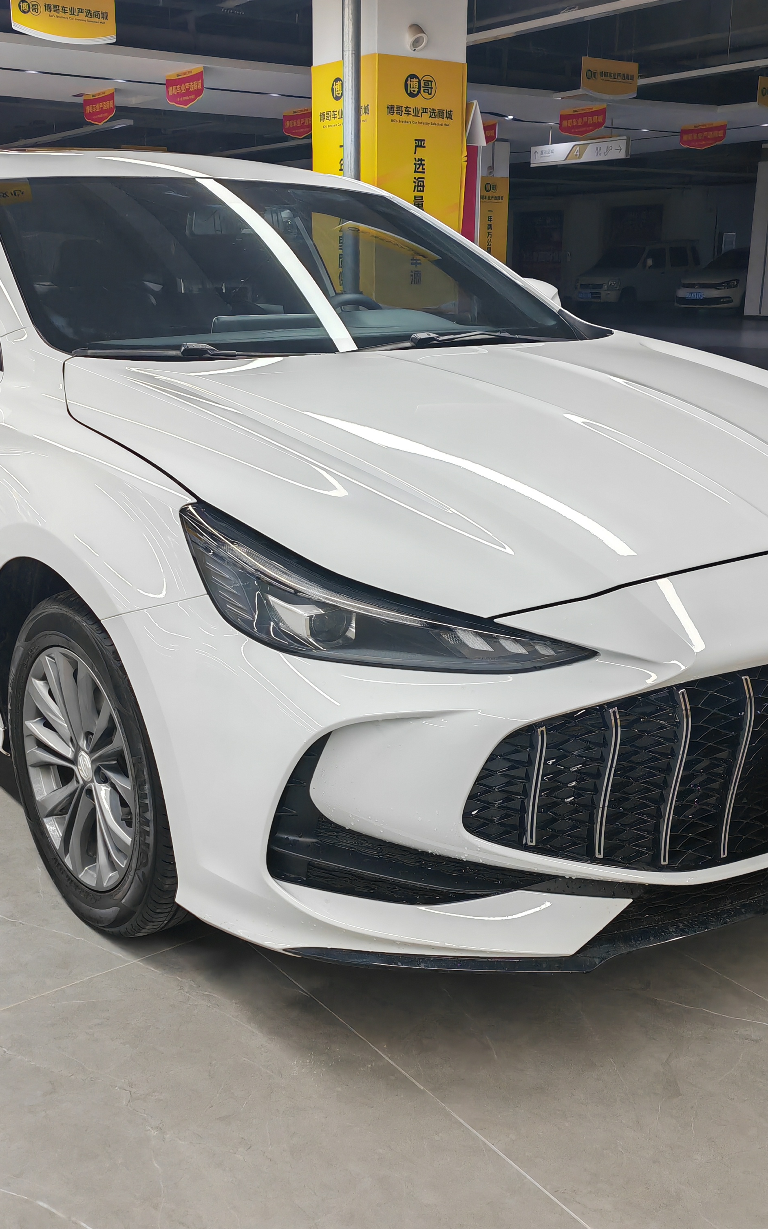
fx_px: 1206
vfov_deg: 54.0
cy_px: 625
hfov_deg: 35.2
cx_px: 321
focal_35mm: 36
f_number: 1.9
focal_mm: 5.3
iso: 125
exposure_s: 1/100
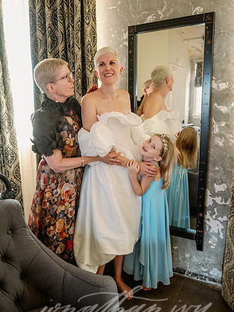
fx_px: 288
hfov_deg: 44.2
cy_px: 162
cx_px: 119
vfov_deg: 56.8
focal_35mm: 32
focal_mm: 29
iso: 4000
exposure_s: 1/200
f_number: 3.2
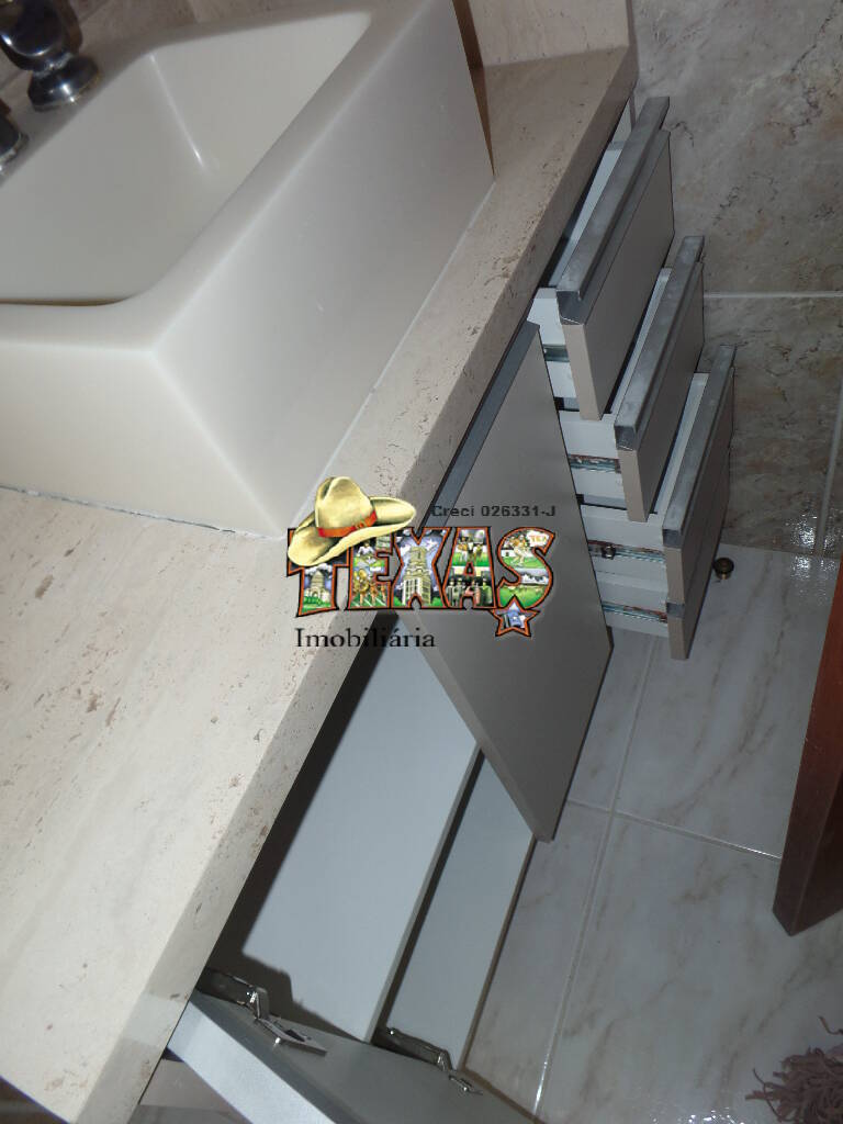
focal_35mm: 23
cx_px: 422
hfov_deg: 58.9
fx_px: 747
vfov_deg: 73.9
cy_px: 562
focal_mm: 4.1
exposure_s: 1/30
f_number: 2.8
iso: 100
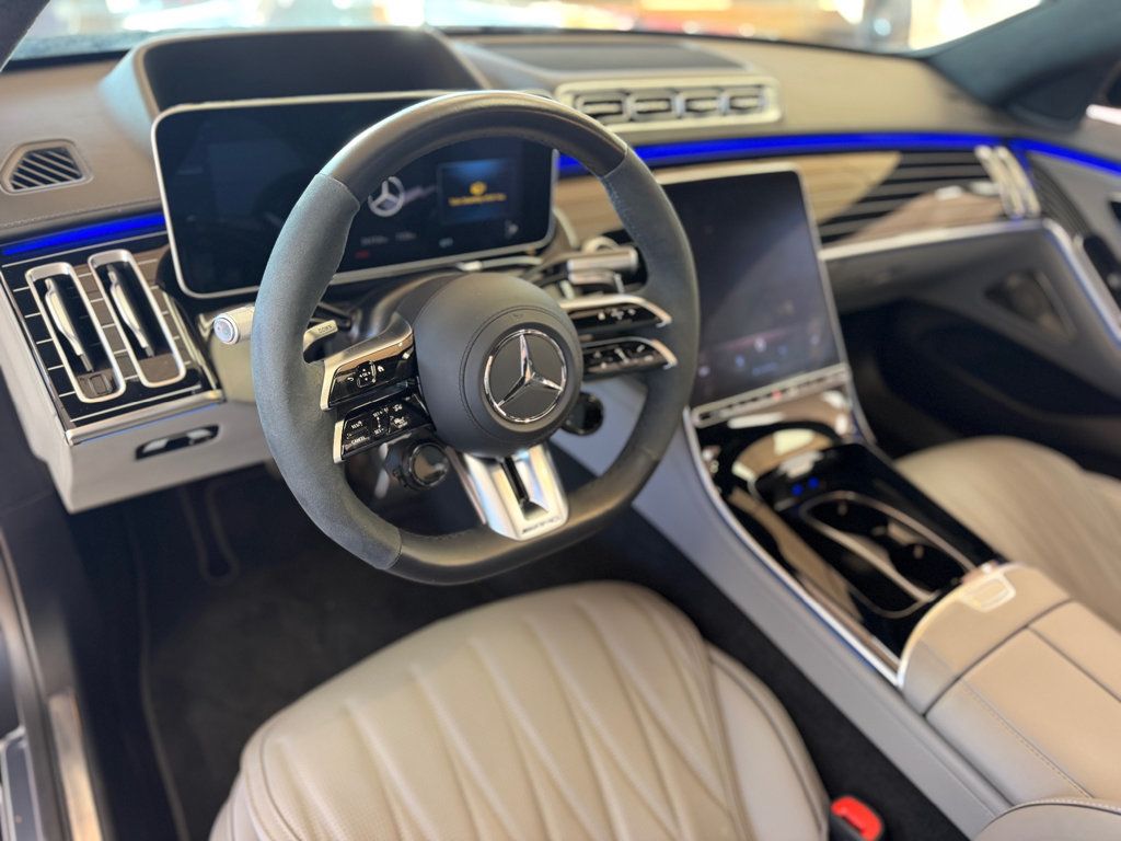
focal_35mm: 24
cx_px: 560
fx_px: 777
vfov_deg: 56.8
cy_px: 420
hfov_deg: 71.6
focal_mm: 6.76
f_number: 1.78
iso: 250
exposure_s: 1/60
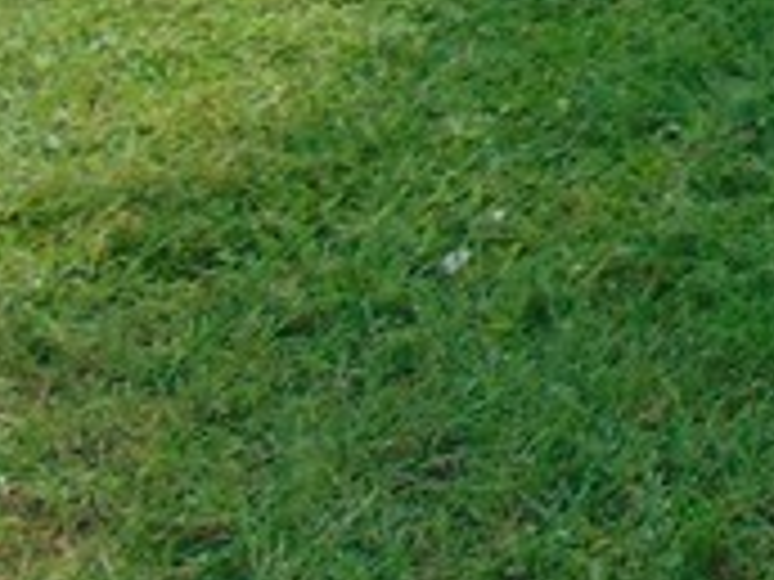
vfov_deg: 8.6
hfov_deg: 11.2
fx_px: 3332
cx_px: 1836
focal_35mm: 149
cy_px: -1052
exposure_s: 1/640
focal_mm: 4.5
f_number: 3
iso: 80
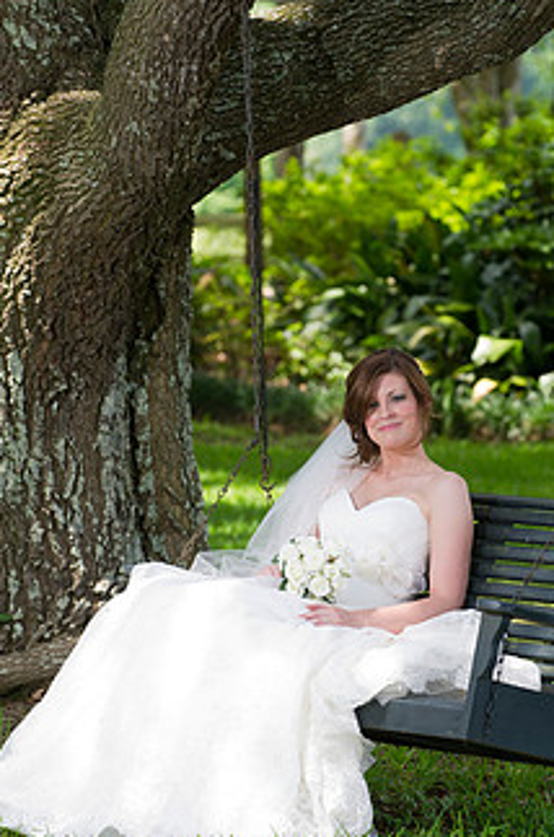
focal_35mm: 244
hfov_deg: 5.6
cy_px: 443
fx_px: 5656
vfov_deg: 8.5
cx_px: 346
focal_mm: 175
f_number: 5
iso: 500
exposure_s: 1/250
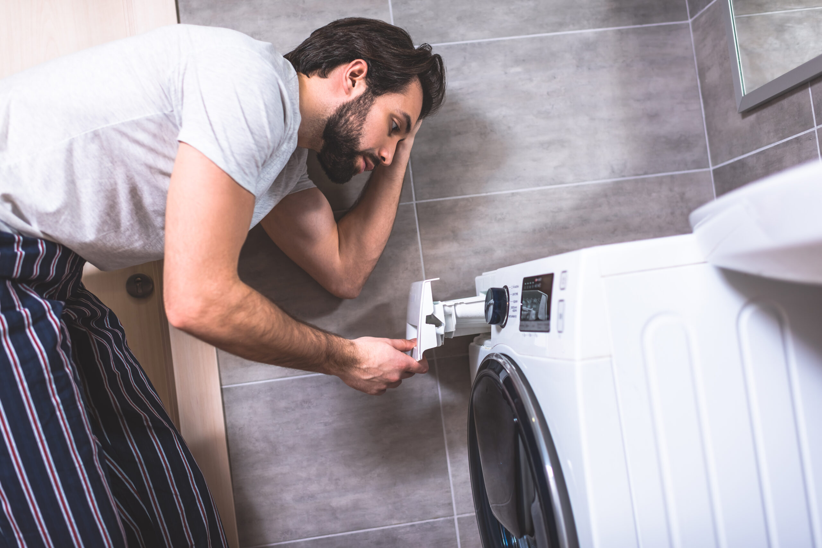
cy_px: 274
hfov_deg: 54.4
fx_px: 799
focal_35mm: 35
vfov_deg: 37.9
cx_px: 411
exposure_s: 1/200
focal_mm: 35
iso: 100
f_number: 2.2
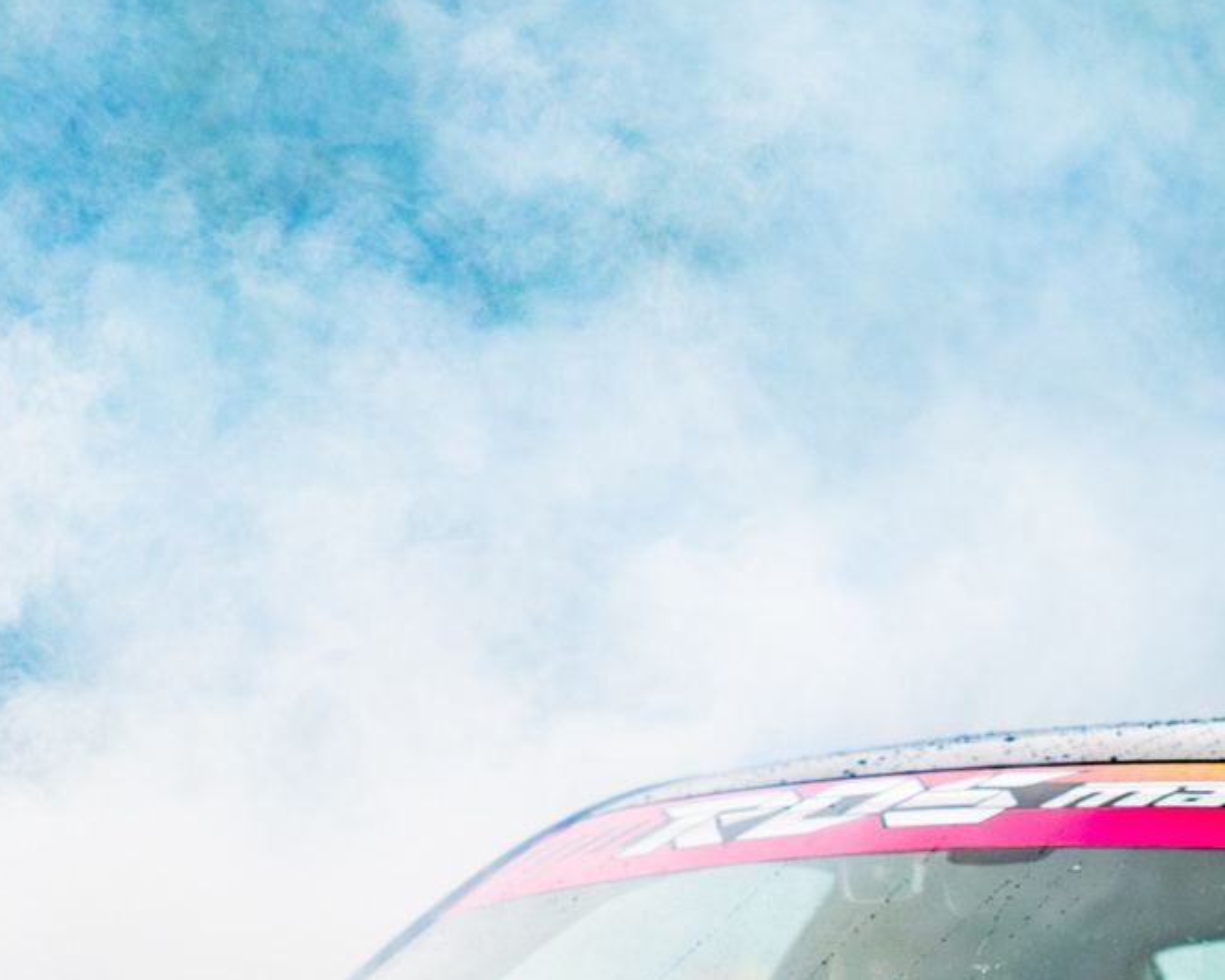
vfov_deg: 4.8
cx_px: 934
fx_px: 11531
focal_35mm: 318
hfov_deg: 6.1
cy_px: 1496
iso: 800
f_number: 2.2
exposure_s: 1/640
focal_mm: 85
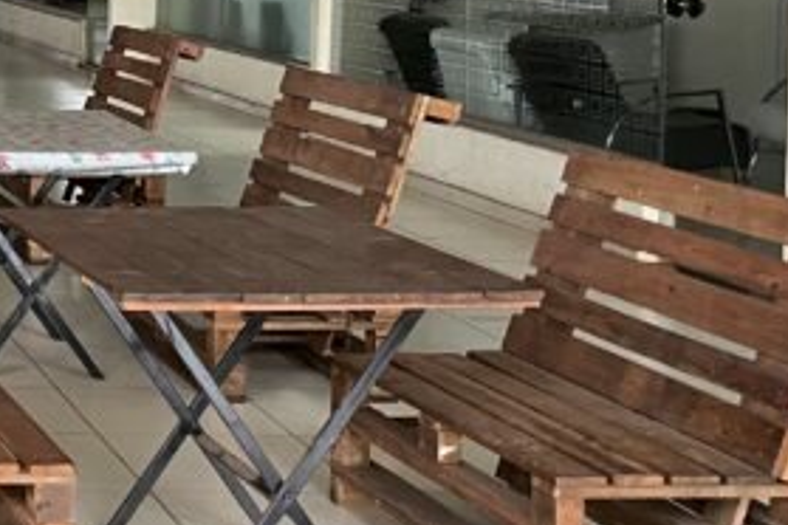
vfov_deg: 14.5
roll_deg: +0.3
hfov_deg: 18.8
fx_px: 2036
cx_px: -460
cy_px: 25
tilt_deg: -4.1
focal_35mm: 93
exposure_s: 1/60
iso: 400
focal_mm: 4.2
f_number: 1.6
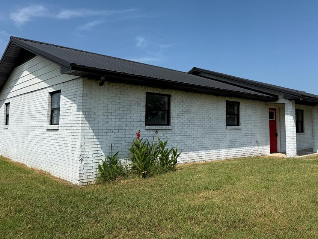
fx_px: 267
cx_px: 190
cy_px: 104
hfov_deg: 61.1
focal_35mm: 29
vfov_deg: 48.1
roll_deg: +0.2
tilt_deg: +5.4
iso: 80
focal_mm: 6.76
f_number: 1.78
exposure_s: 1/6711
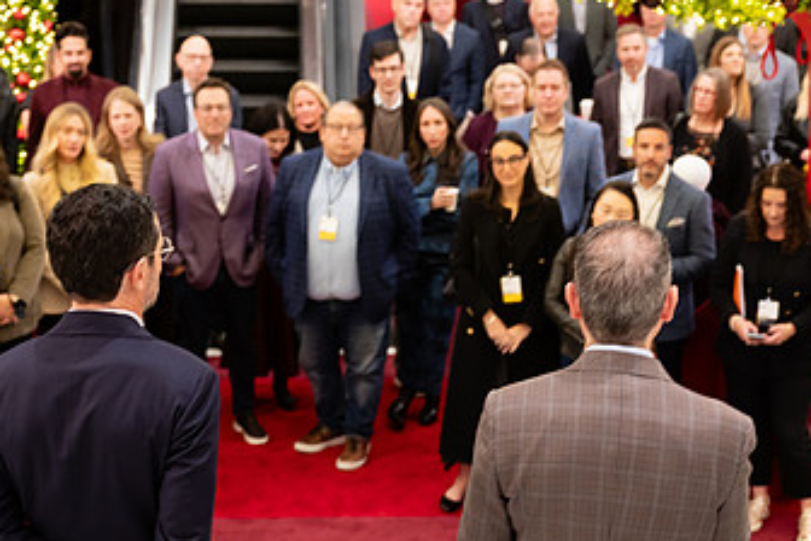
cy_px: 282
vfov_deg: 17.7
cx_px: 416
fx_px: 1735
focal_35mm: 77
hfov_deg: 26.3
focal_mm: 42
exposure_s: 1/160
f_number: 3.2
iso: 1250
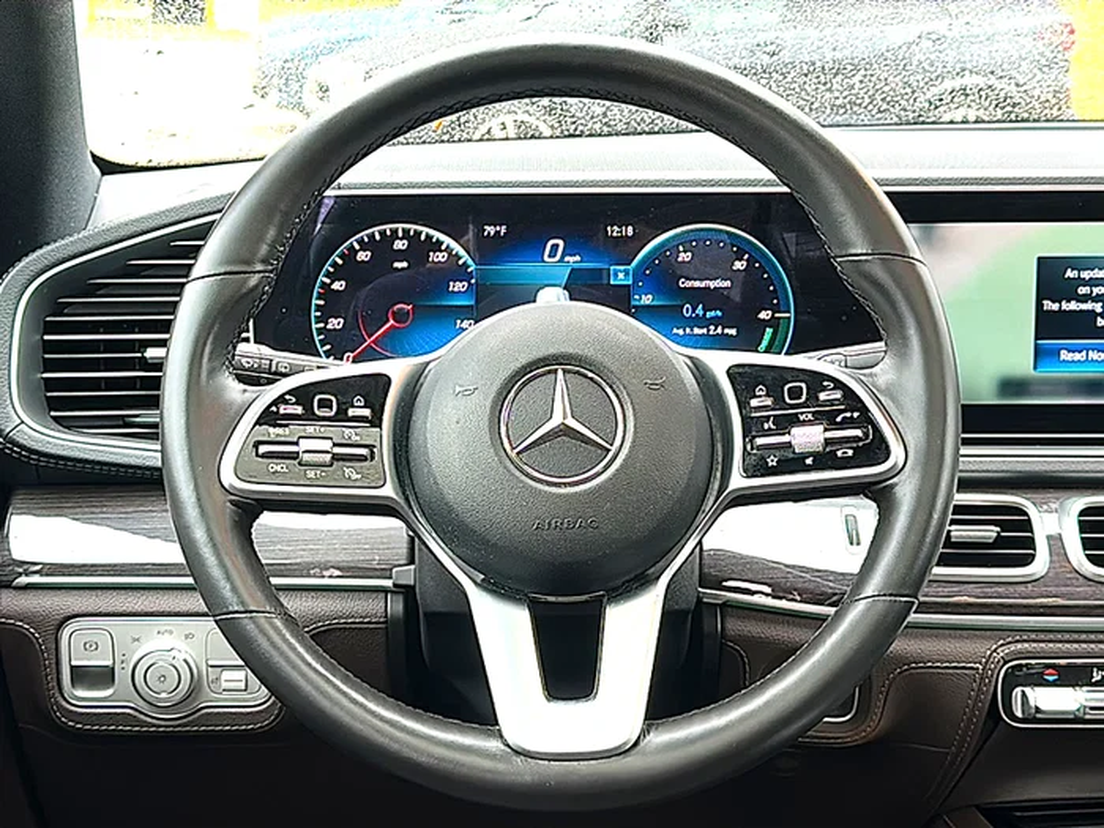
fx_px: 1499
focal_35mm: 47
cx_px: 552
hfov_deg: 40.4
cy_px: 414
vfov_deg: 30.9
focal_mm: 6.86
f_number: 1.78
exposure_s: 1/68
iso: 50
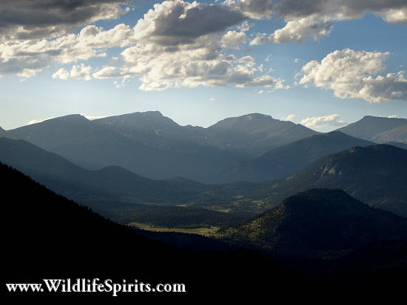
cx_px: 204
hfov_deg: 21.3
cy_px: 152
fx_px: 1081
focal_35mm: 92
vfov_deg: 16.1
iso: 80
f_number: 4.6
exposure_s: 1/500
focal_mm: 15.5
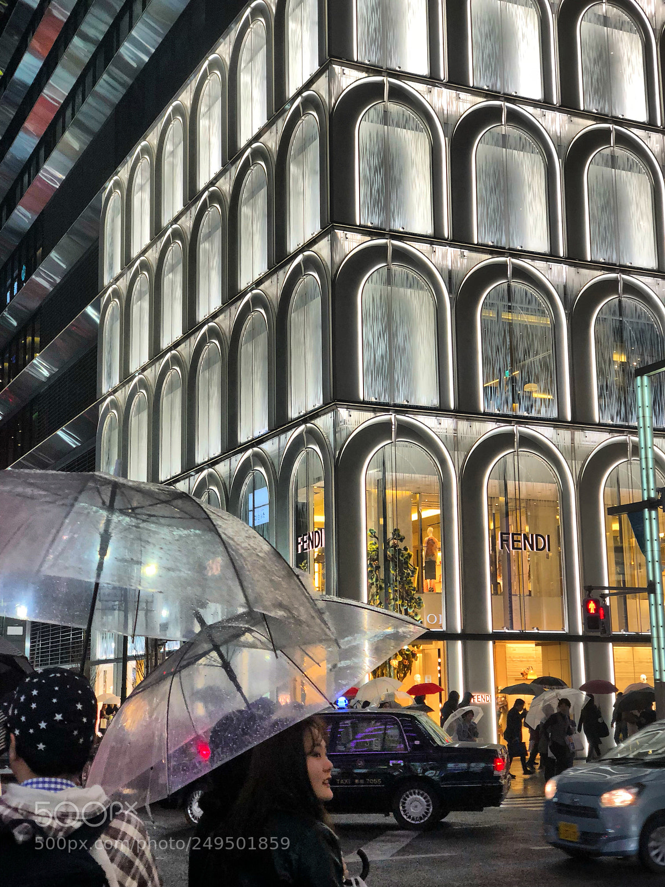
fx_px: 1332
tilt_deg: +10.1
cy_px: 444
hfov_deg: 28.0
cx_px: 332
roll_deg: +0.6
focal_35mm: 52
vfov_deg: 36.8
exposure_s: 1/50
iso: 32
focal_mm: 6
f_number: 2.4
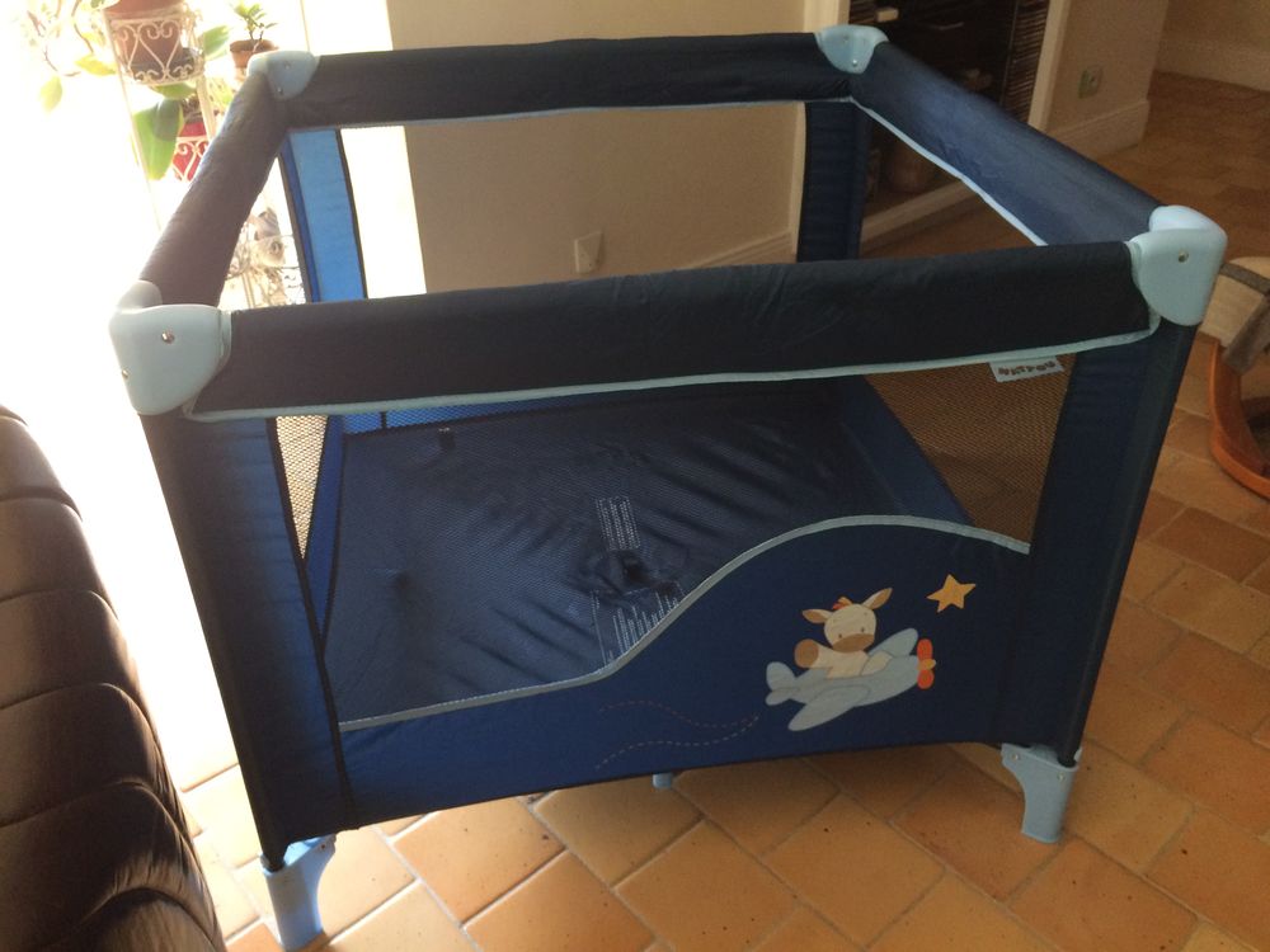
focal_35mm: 29
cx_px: 635
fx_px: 1064
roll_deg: +0.0
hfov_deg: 61.7
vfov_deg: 48.2
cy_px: 476
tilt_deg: -32.3
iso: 80
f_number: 2.2
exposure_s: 1/33
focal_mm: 4.15
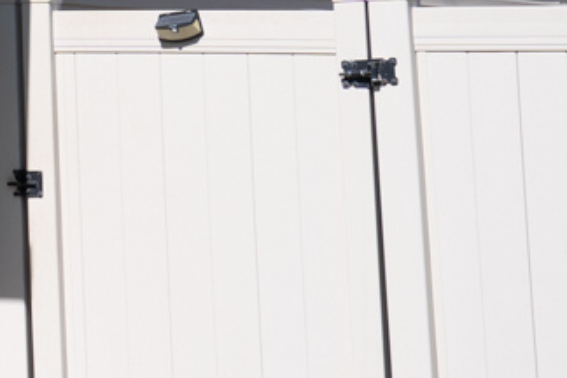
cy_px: -256
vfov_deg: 5.6
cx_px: -723
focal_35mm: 243
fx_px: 3827
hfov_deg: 7.9
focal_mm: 38
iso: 100
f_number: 5
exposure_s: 1/800
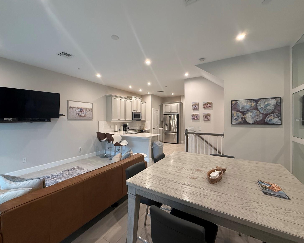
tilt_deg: +0.5
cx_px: 147
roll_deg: -0.1
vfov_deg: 84.0
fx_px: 135
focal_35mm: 15
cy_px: 119
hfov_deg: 96.8
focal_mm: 2.22
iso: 250
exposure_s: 1/120
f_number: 2.2
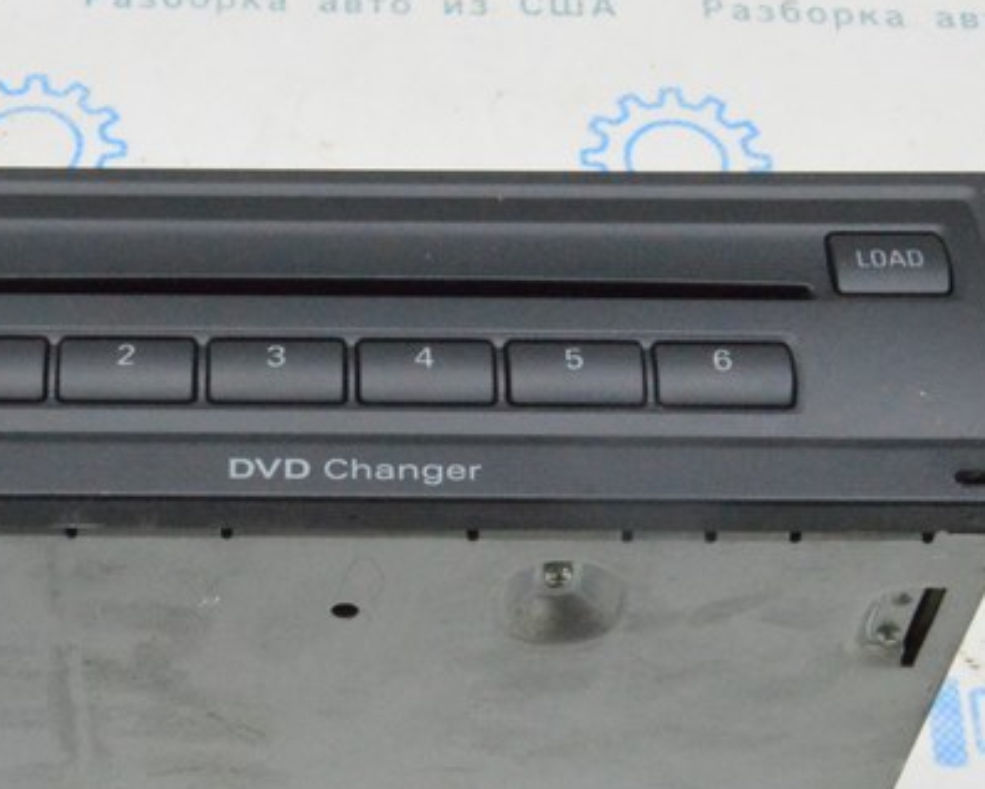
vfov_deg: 17.6
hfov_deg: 21.8
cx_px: 285
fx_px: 2537
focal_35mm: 87
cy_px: 512
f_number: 20
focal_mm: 24
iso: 6400
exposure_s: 1/20
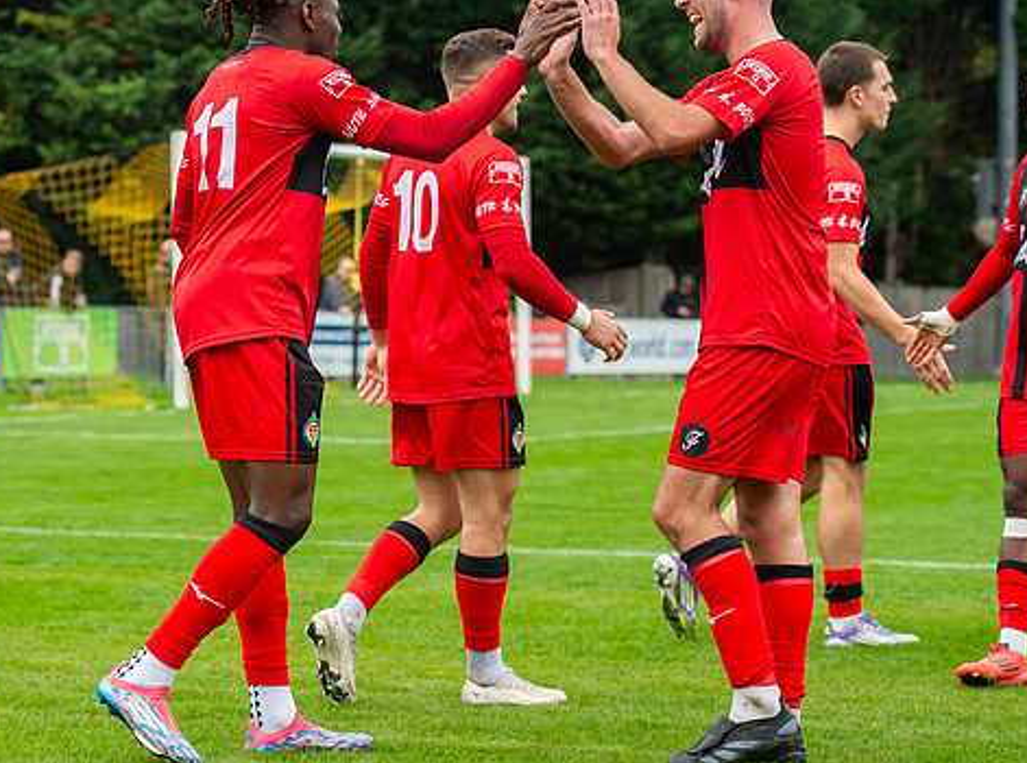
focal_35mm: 128
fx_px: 3785
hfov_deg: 15.4
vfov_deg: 11.5
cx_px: 220
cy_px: 216
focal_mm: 70
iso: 800
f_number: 4
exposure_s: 1/1000
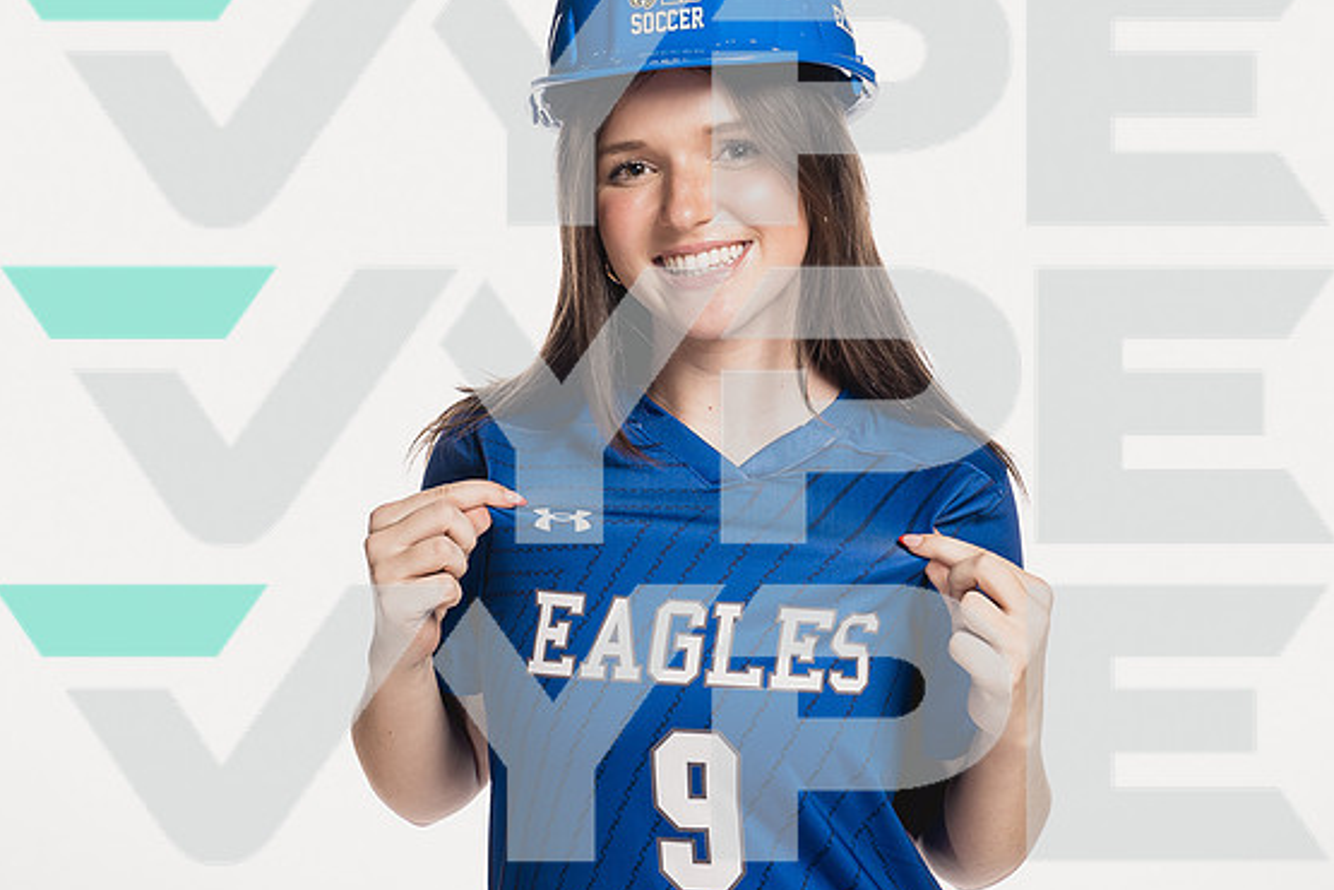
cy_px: 396
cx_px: 655
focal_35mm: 77
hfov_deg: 26.3
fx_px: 2853
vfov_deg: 17.7
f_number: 5.6
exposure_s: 1/250
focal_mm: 58
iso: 400
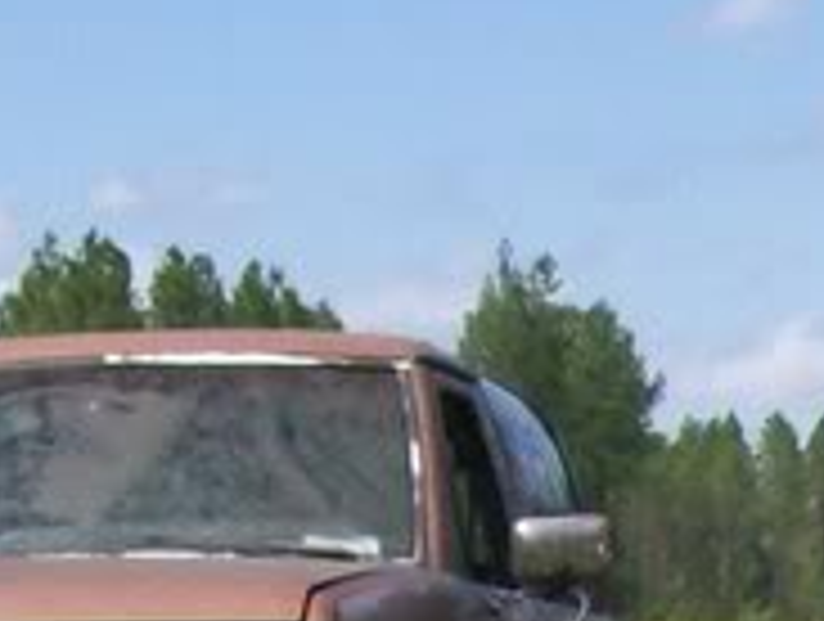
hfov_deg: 9.6
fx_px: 4794
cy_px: 1246
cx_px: 1099
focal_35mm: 201
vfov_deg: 7.1
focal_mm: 6
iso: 80
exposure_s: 1/632
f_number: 4.8
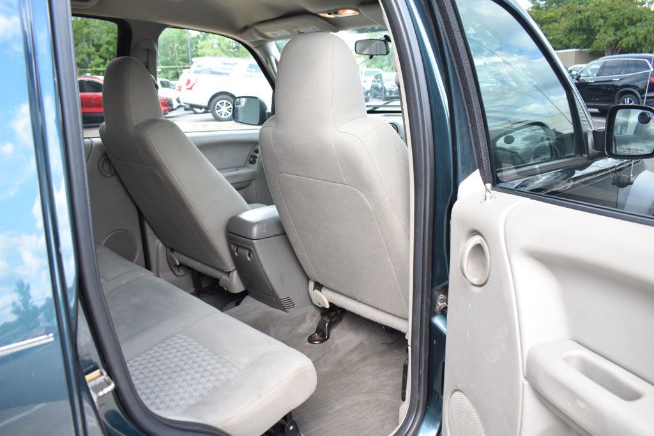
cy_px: 218
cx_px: 327
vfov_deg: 47.9
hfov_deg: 67.4
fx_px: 490
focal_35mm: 27
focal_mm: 18
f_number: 6.3
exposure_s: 1/125
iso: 400
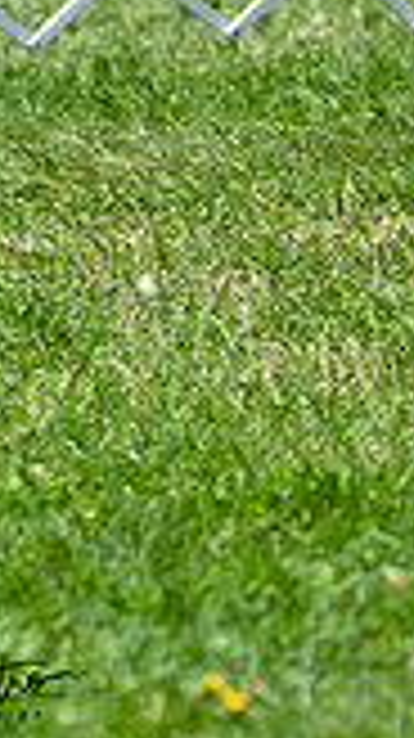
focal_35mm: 685
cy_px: -212
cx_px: 1028
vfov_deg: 3.1
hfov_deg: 1.8
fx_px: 13396
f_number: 4.5
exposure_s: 1/1000
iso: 100
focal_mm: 159
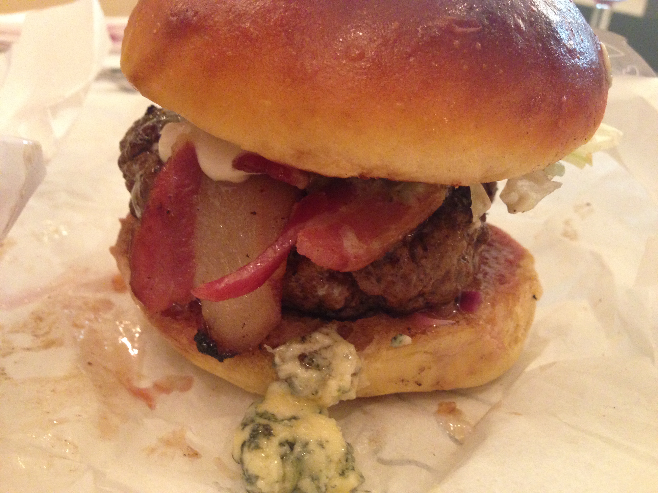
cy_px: 246
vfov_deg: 42.9
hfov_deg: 55.4
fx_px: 627
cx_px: 329
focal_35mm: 33
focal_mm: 4.12
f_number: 2.4
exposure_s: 1/15
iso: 400
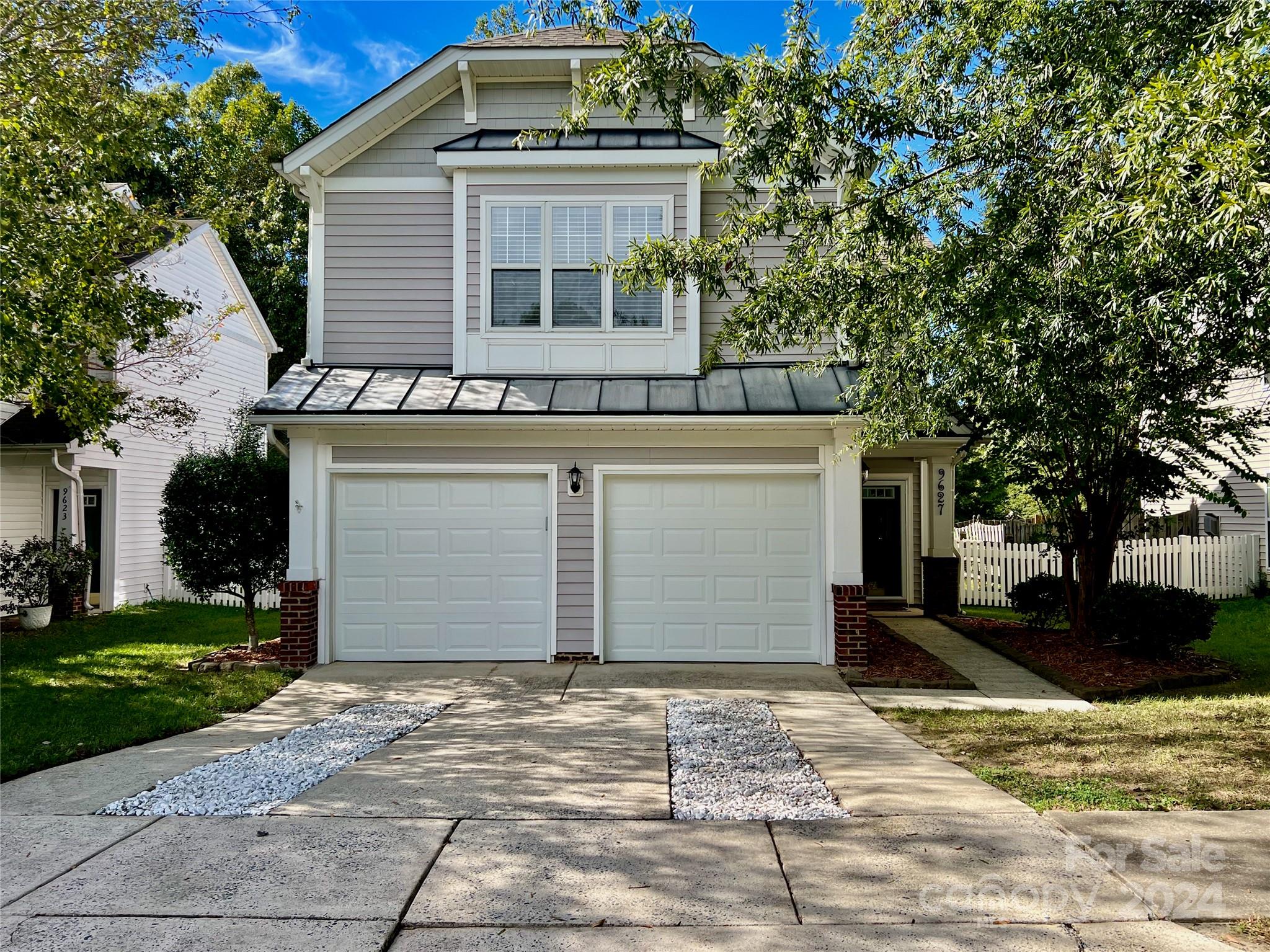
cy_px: 476
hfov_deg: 67.3
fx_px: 954
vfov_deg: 53.0
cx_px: 635
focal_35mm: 26
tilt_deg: +1.2
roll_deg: -1.1
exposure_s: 1/2165
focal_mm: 5.7
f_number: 1.5
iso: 50
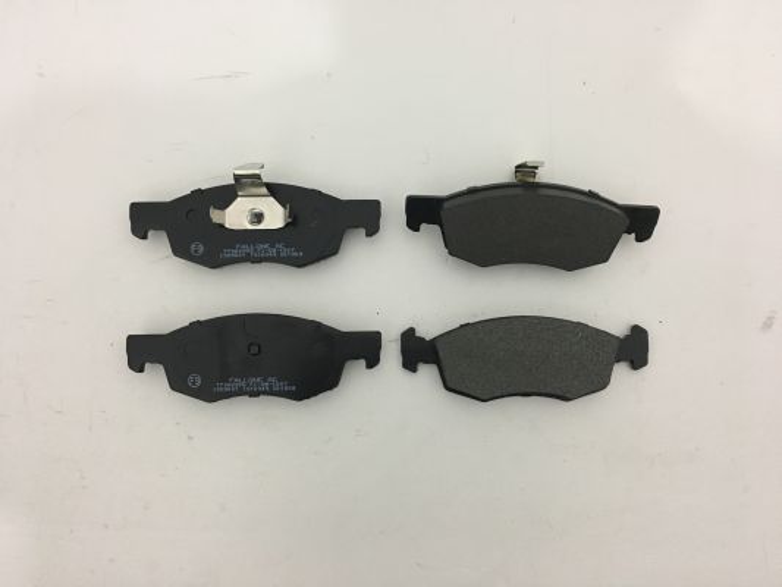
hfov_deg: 61.6
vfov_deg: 48.2
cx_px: 391
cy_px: 294
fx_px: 655
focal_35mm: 29
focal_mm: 4.15
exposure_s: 1/33
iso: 160
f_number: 2.2
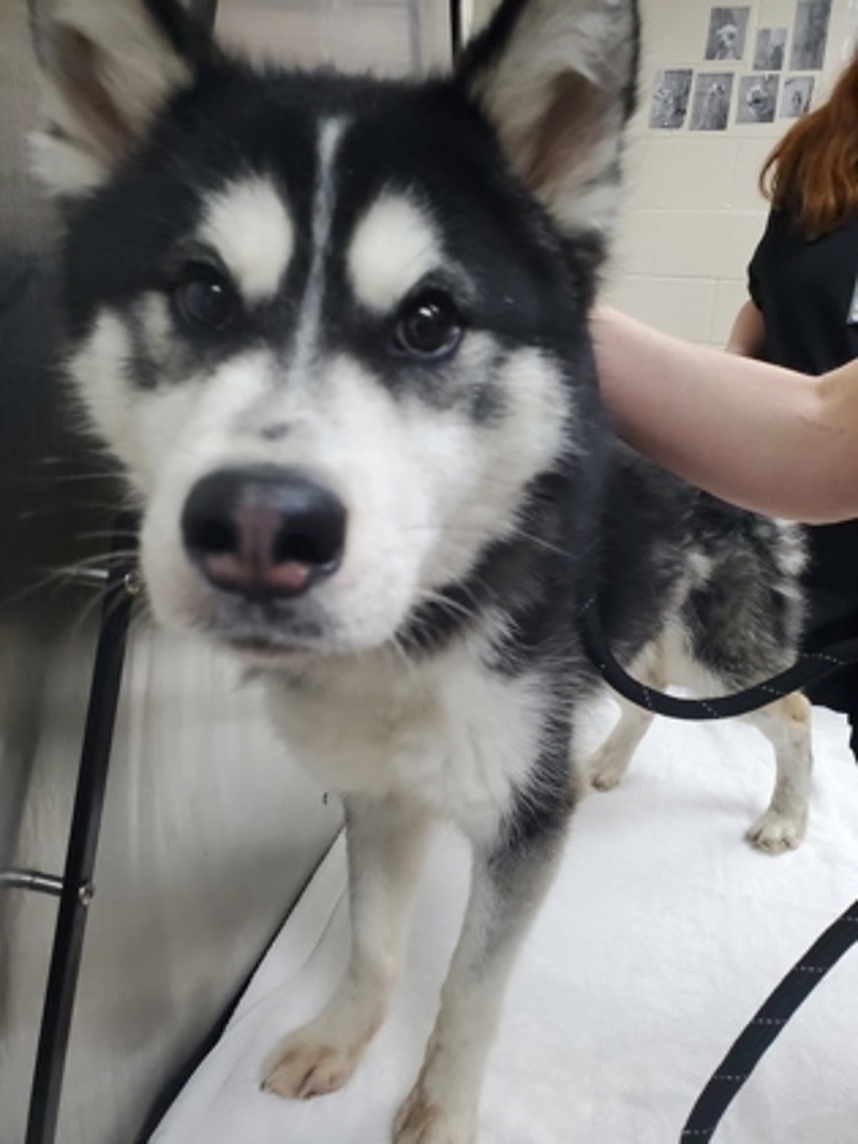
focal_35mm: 26
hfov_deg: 53.1
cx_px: 429
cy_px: 572
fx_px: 859
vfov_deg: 67.3
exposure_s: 1/120
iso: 400
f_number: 2.4
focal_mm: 4.3
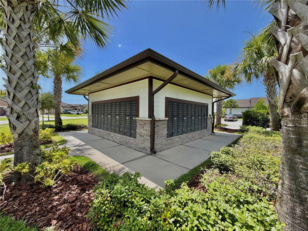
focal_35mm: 14
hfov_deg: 102.1
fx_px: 125
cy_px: 116
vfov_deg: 85.7
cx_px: 154
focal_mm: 2.22
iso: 40
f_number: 2.2
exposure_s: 1/569
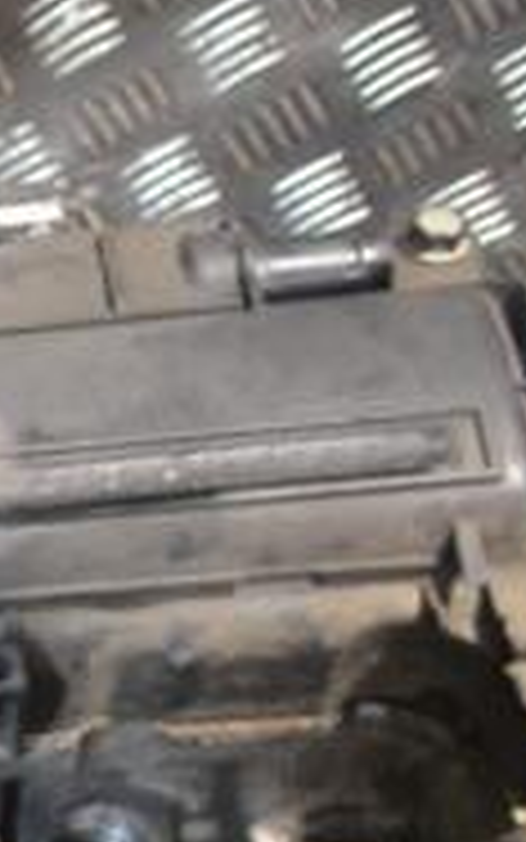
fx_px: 2246
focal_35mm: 98
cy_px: 860
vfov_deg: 20.5
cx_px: -719
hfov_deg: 11.2
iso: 3200
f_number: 4.5
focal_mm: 20
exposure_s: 1/80
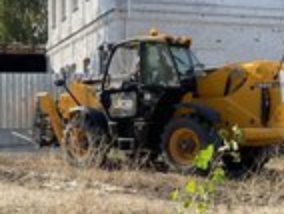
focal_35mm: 73
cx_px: 112
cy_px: 130
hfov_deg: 26.6
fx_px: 600
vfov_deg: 20.2
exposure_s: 1/1618
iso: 32
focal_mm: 4.2
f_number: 1.6
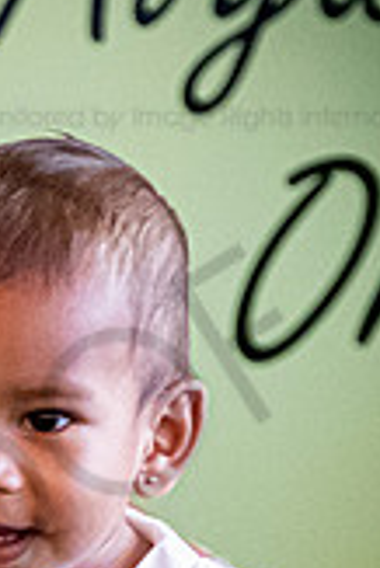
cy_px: 617
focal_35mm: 564
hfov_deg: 2.4
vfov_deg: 3.6
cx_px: -197
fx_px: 8910
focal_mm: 90.6
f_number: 2.8
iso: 4000
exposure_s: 1/125
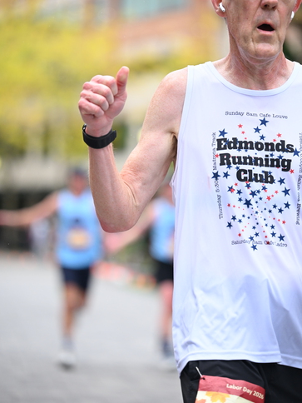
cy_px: 192
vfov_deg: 13.9
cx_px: 150
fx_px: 1652
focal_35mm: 142
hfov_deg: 10.4
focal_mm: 130
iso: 1250
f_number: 2.8
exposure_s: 1/2000
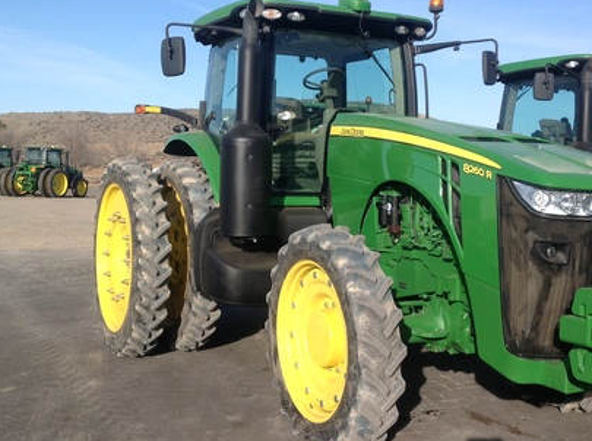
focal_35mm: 47
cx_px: 323
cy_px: 181
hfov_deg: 40.5
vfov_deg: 30.7
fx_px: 802
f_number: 2.4
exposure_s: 1/1513
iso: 50
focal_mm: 4.28
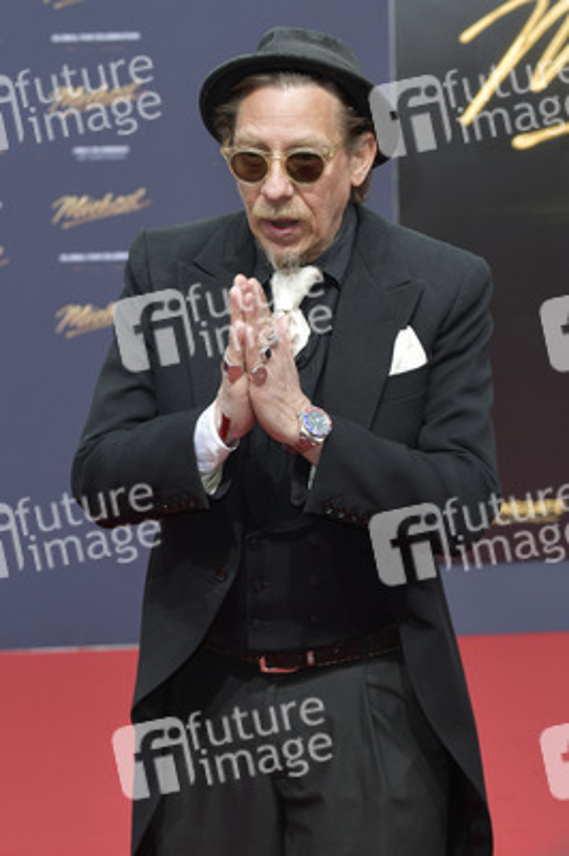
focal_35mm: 80
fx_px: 1900
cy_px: 428
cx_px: 284
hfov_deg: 17.0
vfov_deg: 25.4
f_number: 5.6
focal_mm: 80
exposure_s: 1/250
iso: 400
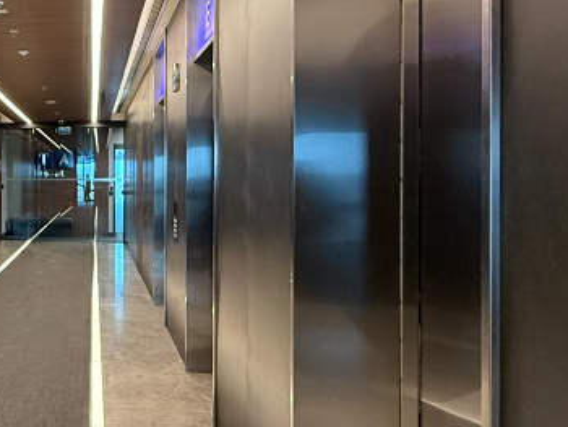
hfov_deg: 39.2
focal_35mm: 40
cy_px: 179
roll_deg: +1.4
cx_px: -42
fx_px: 657
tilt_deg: -1.8
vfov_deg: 35.9
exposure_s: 1/59
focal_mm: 2.22
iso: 400
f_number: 2.2
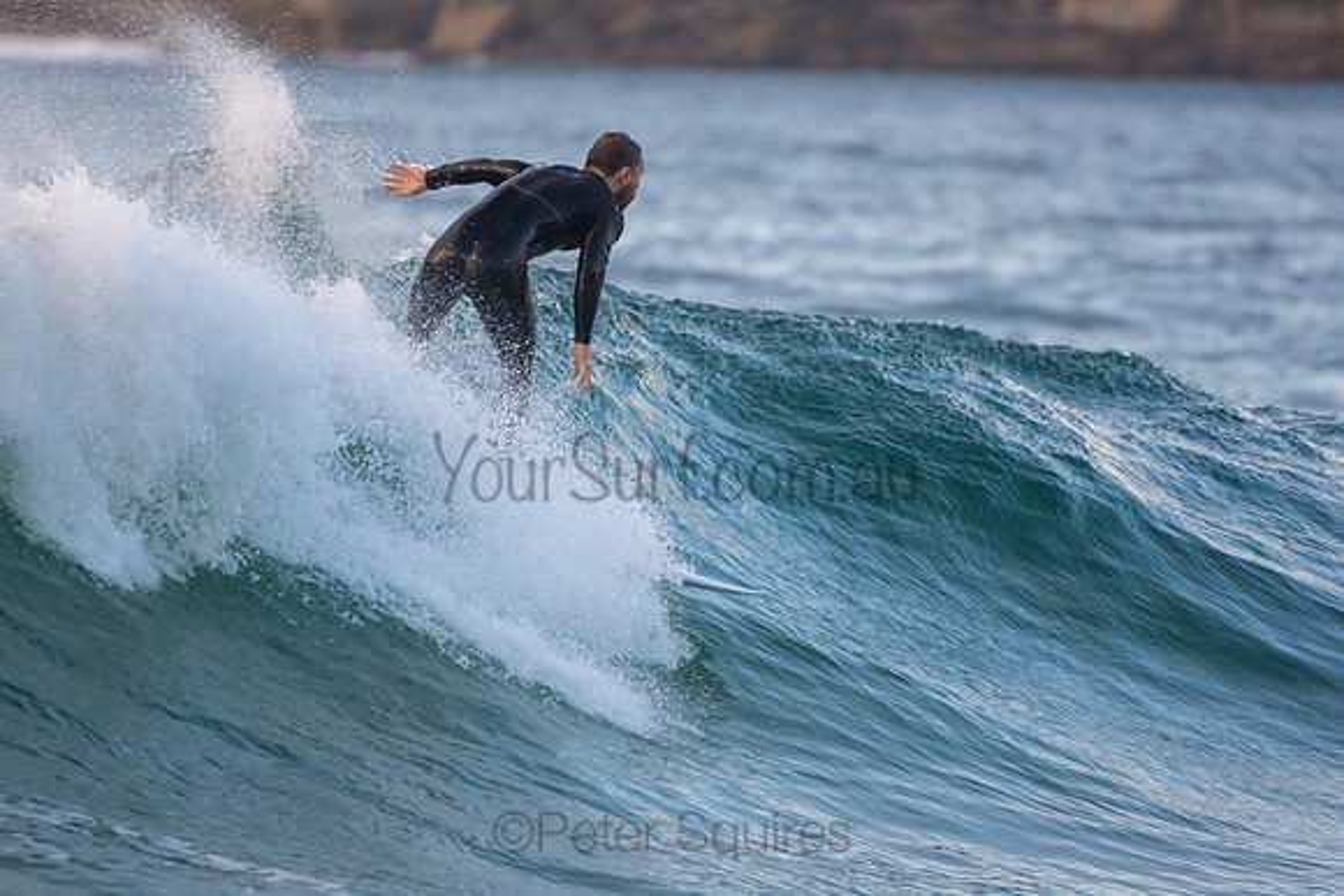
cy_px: 448
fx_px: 28005
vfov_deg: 1.8
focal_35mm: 750
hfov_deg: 2.7
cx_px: 672
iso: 720
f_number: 5.6
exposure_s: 1/500
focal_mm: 500
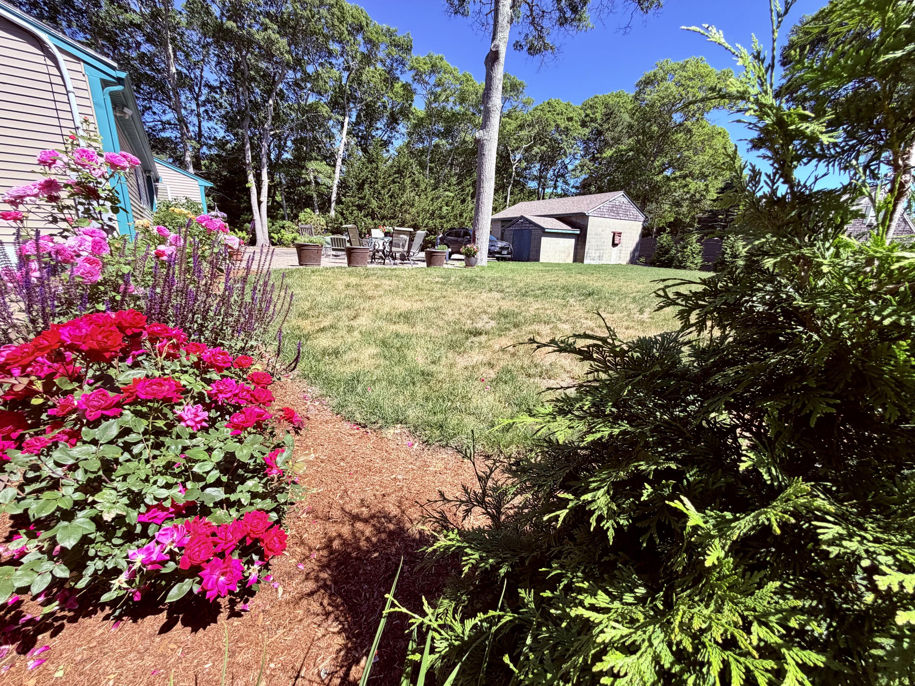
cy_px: 343
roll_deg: -2.2
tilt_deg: -14.4
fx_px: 370
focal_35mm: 14
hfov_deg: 102.1
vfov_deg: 85.7
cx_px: 458
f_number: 2.2
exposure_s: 1/651
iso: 40
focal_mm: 2.22
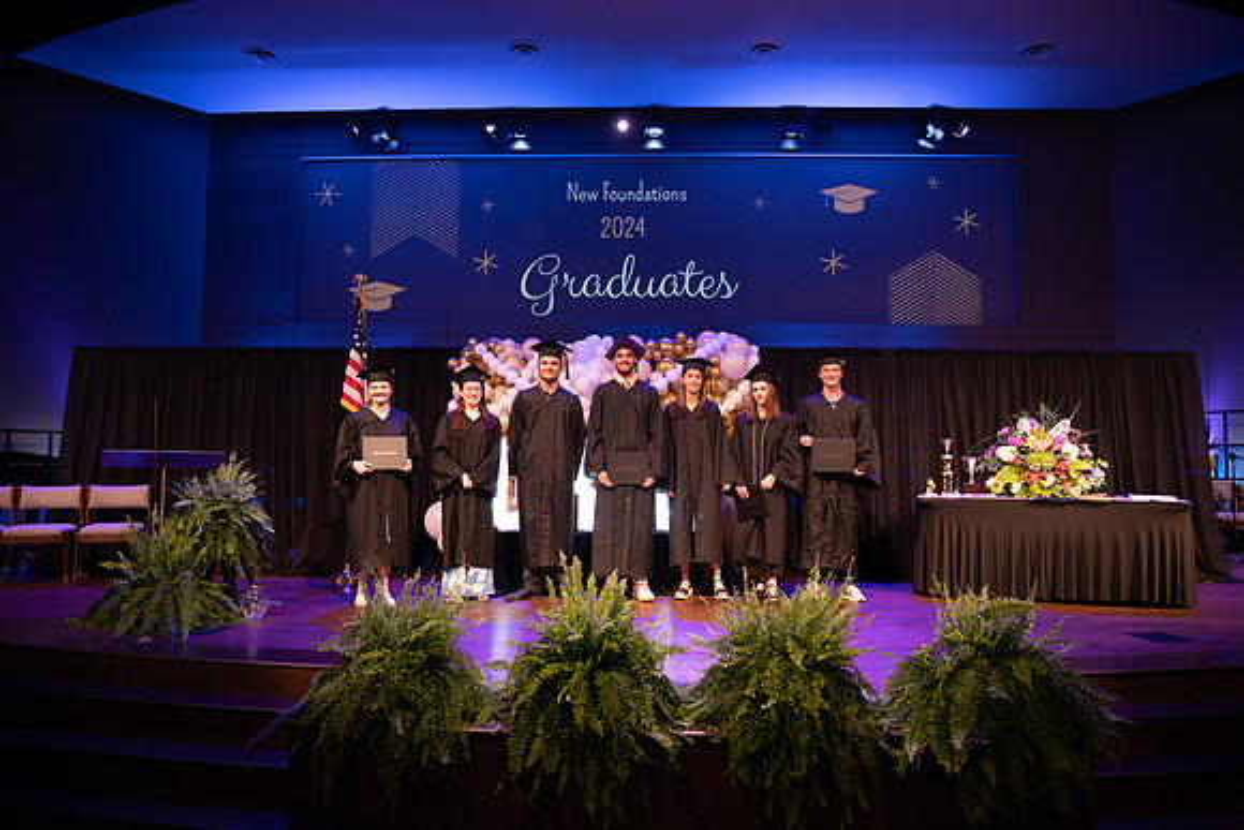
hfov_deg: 73.7
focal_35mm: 24
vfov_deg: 53.2
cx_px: 622
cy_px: 415
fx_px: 829
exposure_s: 1/200
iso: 1600
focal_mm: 24
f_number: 4
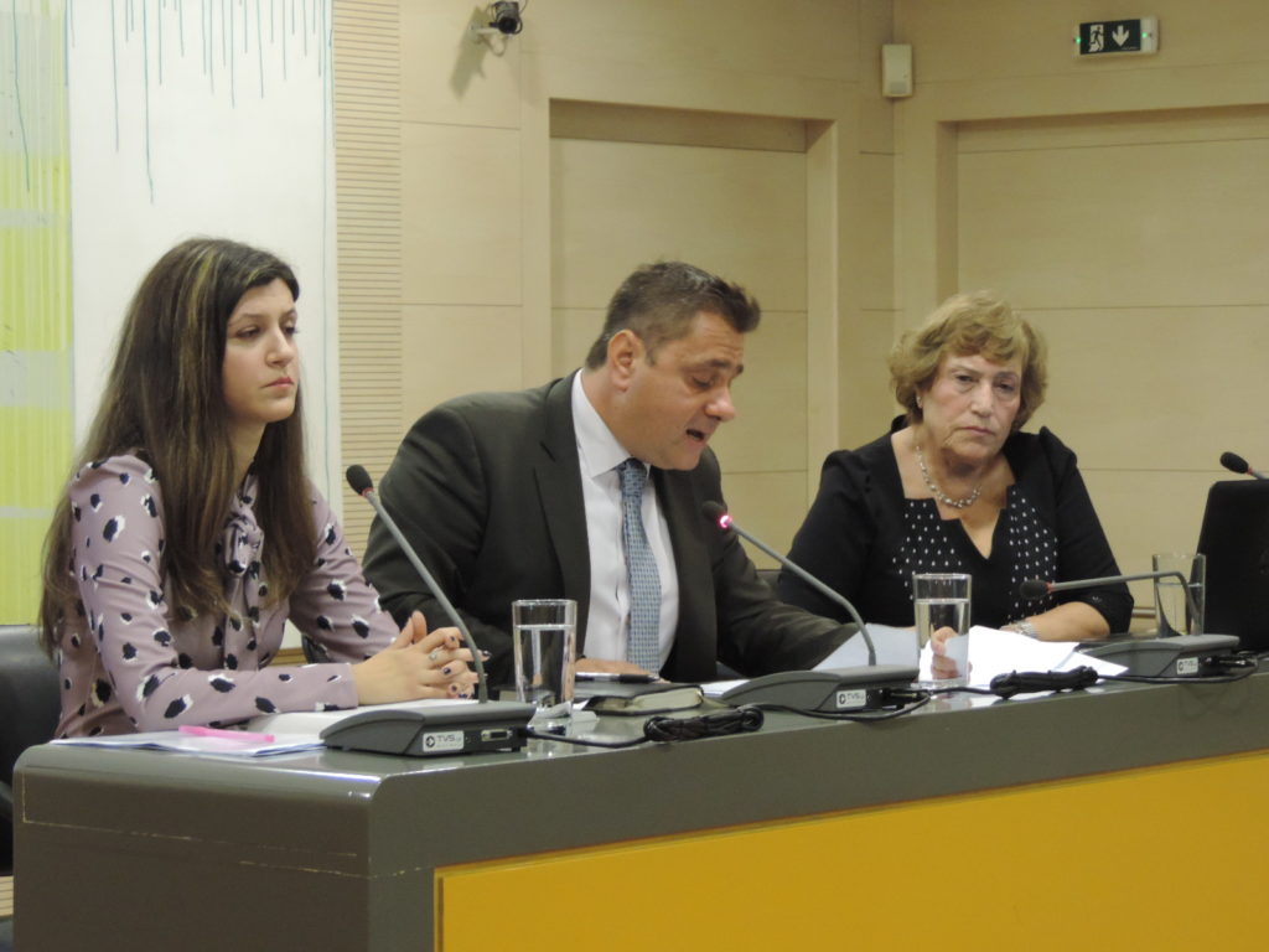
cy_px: 476
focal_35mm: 105
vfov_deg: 14.1
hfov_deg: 18.7
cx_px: 634
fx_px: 3849
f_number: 4.2
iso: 720
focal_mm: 18.7
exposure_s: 1/25
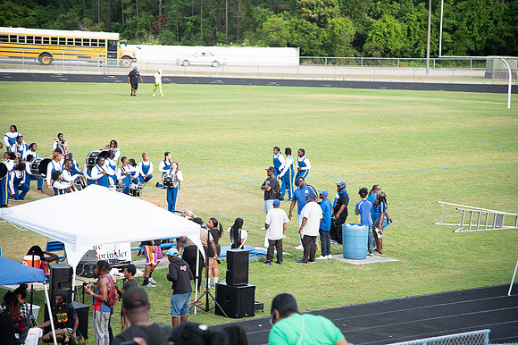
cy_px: 172
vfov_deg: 11.4
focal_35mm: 120
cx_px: 259
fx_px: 1726
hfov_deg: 17.1
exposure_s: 1/200
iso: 100
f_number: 4
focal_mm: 120
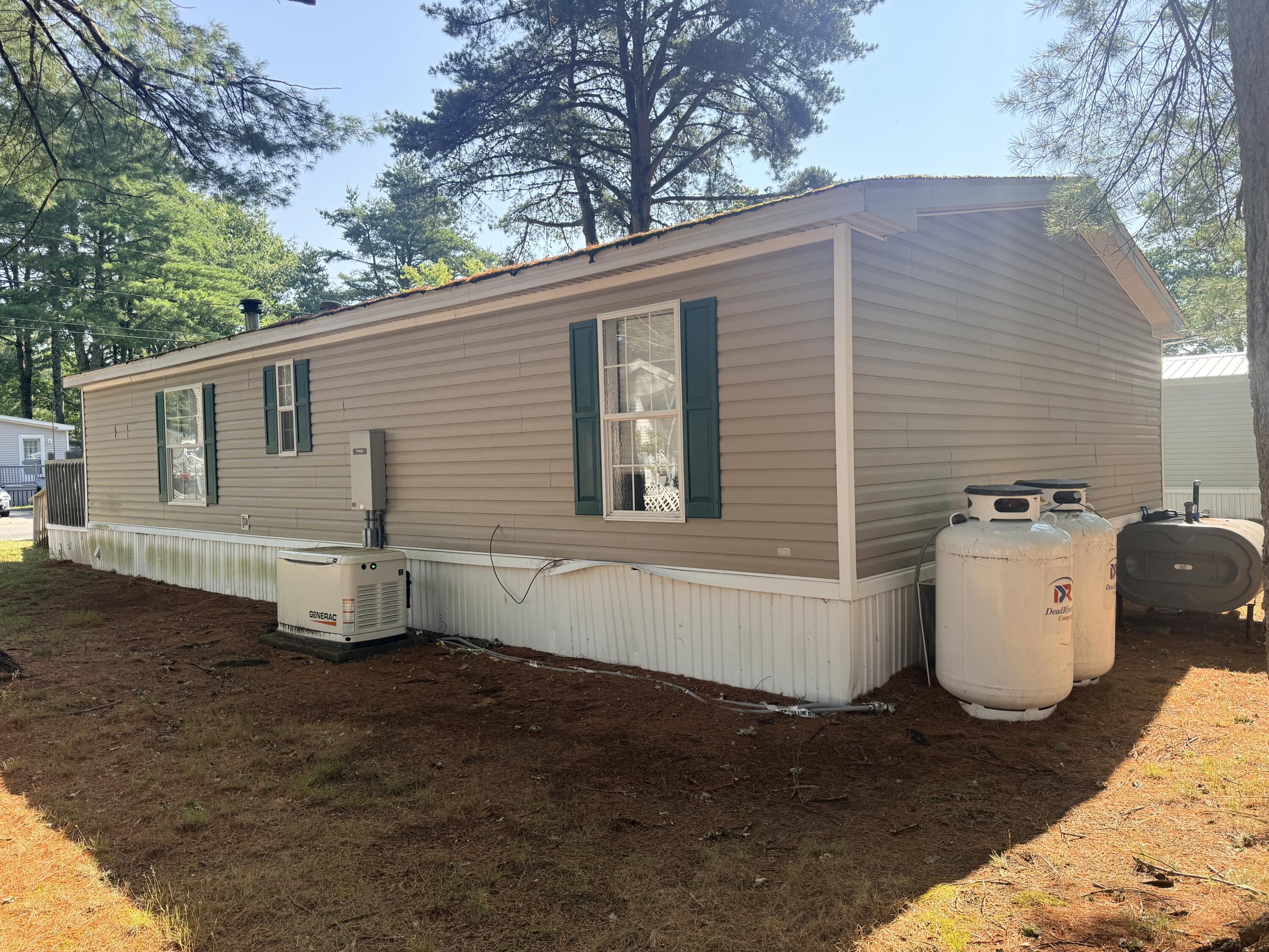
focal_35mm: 24
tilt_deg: -1.5
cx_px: 634
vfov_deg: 56.8
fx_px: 880
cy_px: 476
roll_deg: +1.3
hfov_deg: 71.6
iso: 100
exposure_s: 1/1211
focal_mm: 6.76
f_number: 1.78
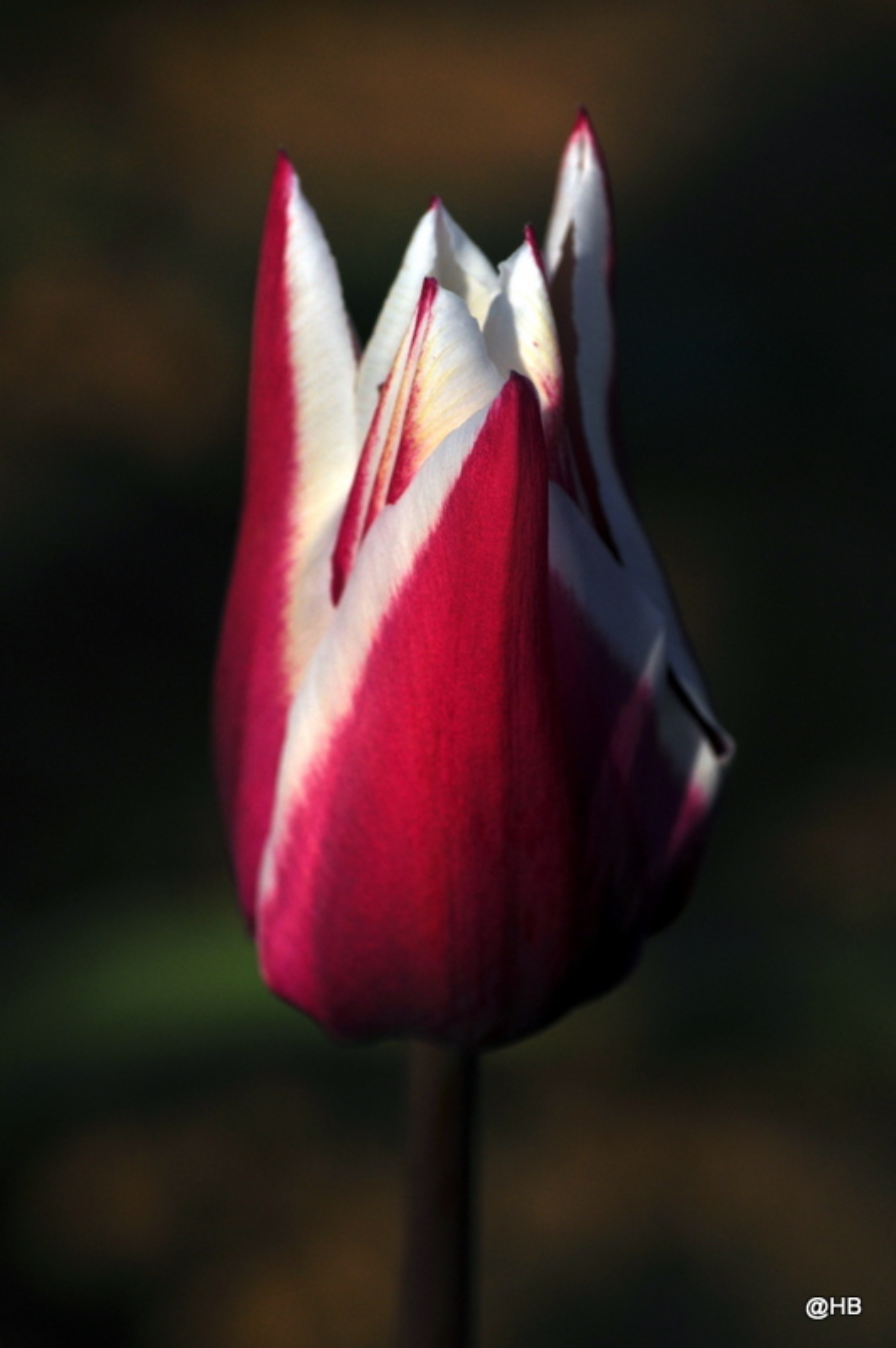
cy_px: 674
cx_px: 448
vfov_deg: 11.2
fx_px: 6843
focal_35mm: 183
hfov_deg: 7.5
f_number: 9
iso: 200
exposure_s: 1/1250
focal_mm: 122
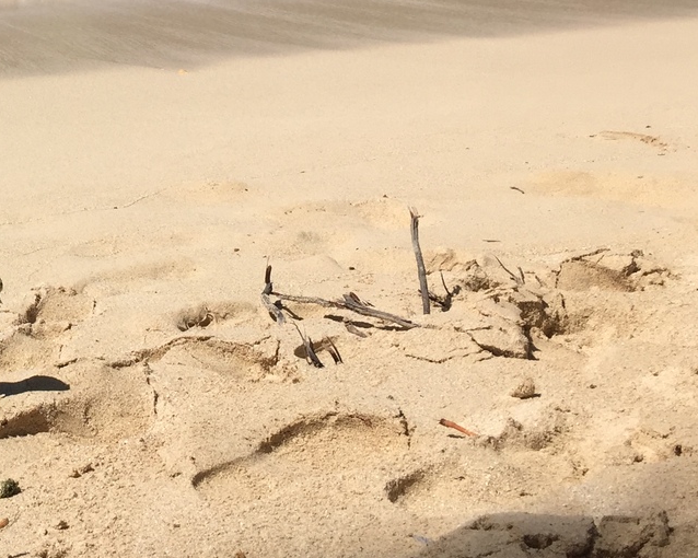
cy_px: -46
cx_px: -45
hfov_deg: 25.1
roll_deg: -2.0
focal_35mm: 71
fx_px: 1466
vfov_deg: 20.6
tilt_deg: -12.2
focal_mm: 4.15
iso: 32
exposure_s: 1/4405
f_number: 2.2
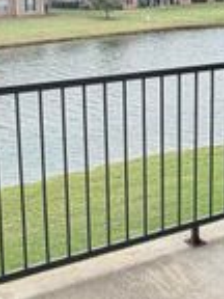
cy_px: 76
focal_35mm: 65
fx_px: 561
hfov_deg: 22.4
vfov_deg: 29.4
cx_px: 158
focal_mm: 2.22
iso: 40
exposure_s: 1/163
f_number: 2.2
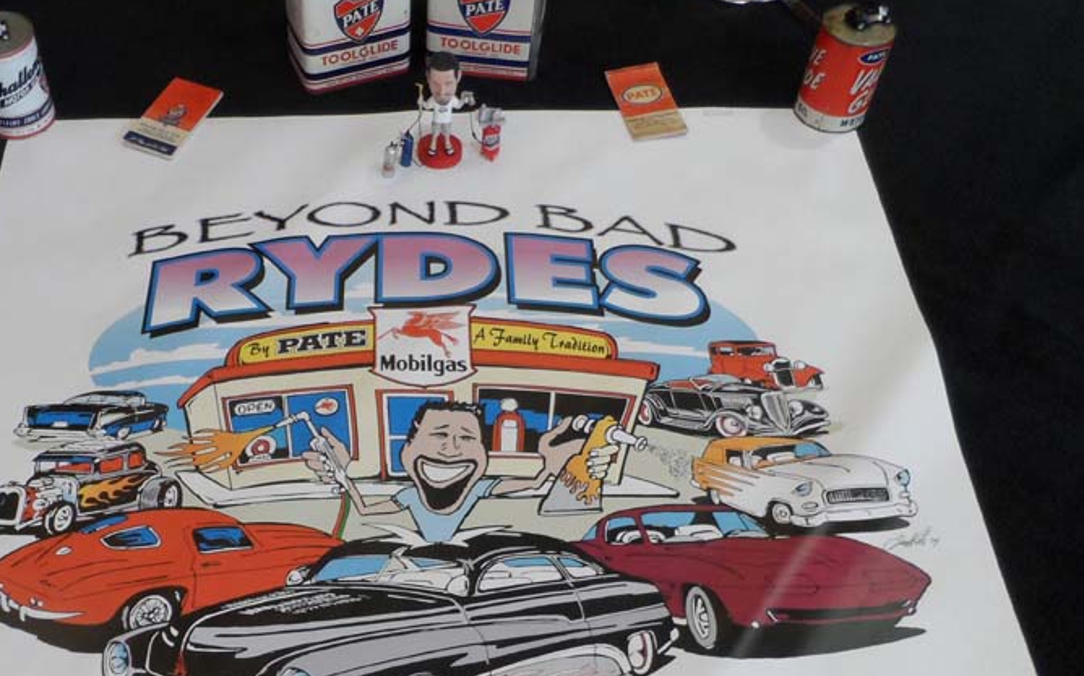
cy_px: 503
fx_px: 1152
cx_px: 375
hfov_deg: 49.6
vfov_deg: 32.2
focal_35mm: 39
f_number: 3.2
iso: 160
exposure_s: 1/30
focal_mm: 4
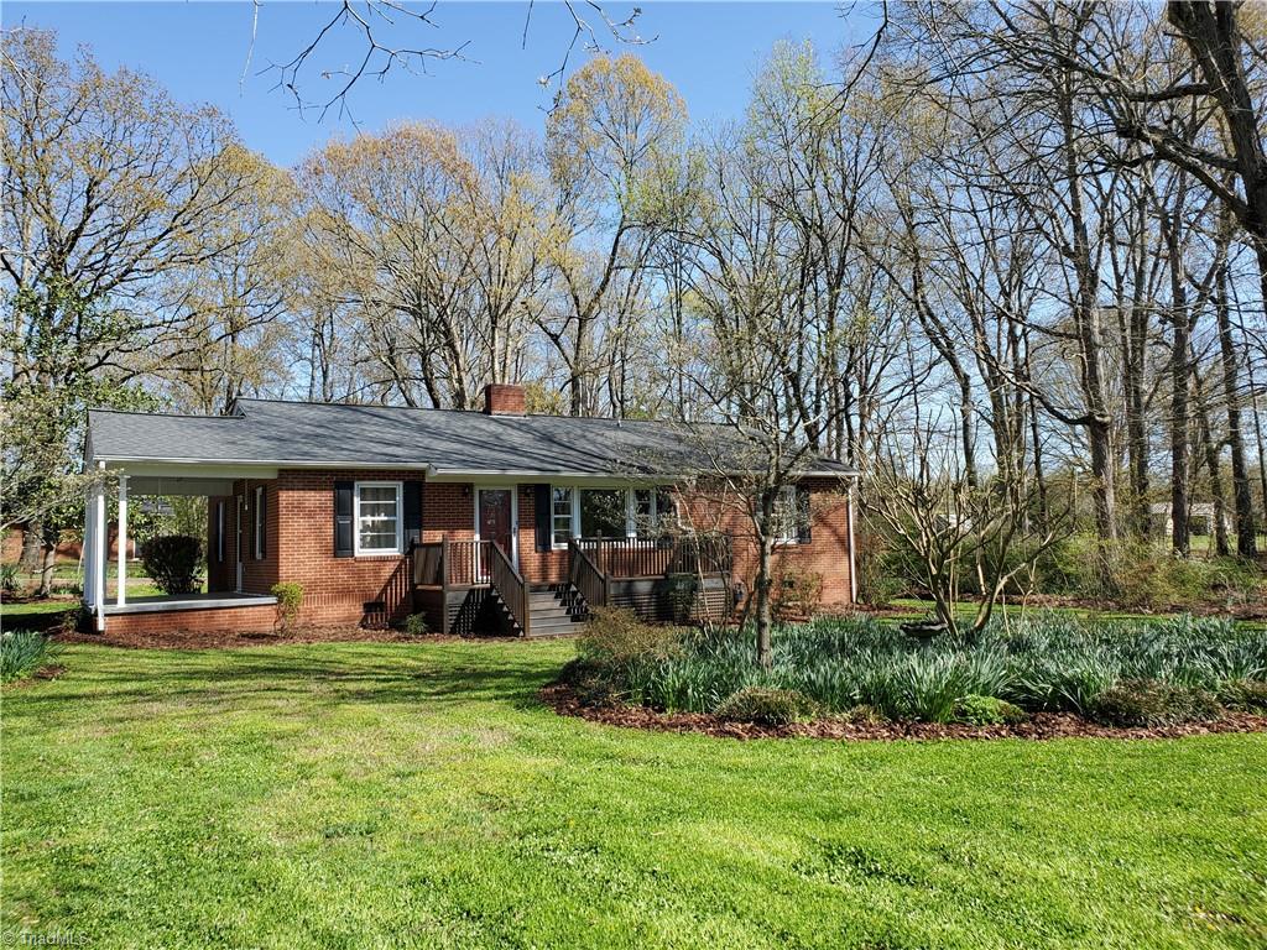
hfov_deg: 67.3
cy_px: 475
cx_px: 634
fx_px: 952
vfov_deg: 53.1
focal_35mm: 26
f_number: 2.4
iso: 50
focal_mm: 4.3
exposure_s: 1/792
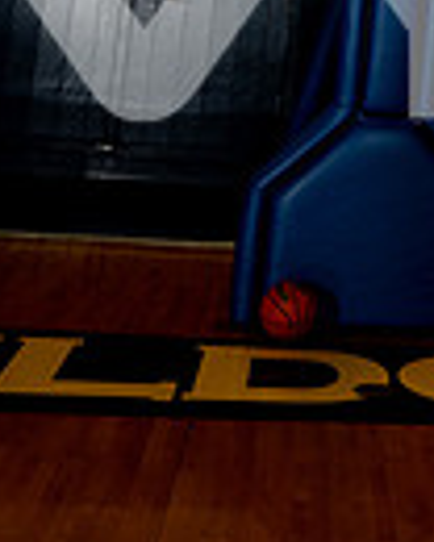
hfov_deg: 18.4
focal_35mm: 78
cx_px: 559
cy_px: -300
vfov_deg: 20.5
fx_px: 1252
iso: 400
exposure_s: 1/250
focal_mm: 24
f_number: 4
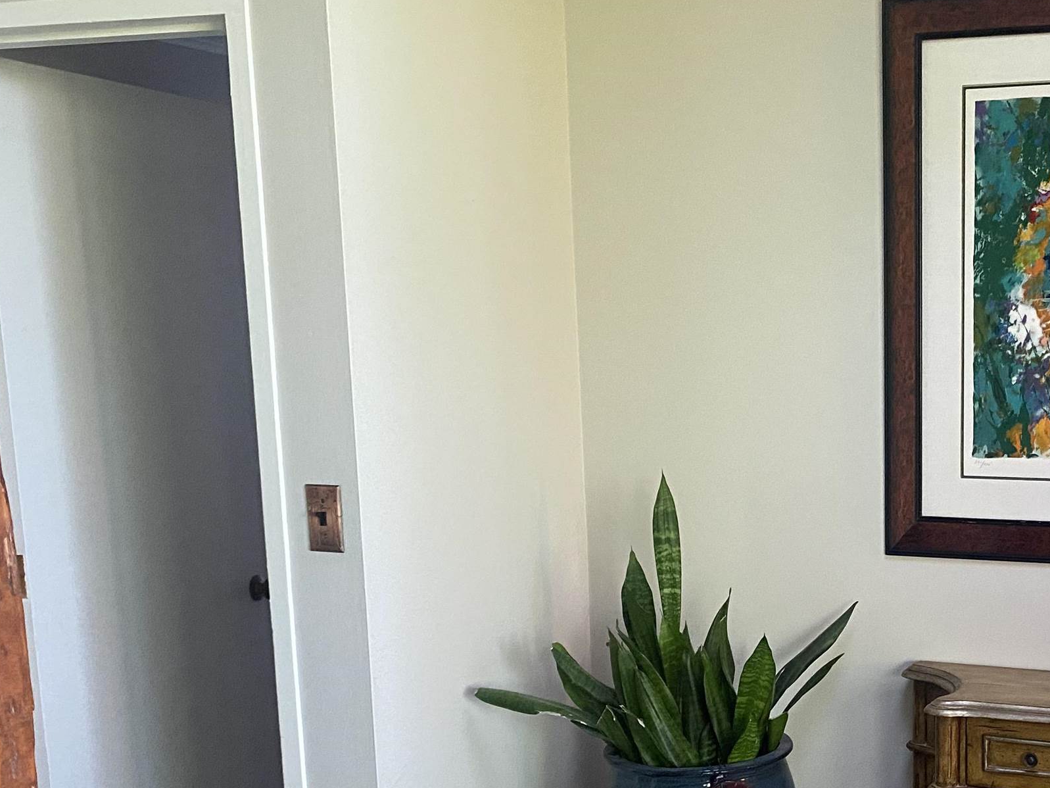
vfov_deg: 28.4
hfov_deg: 36.2
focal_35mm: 50
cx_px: 917
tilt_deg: -11.3
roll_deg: -0.7
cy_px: 645
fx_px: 1517
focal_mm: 4.25
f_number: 1.8
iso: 400
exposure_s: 1/60
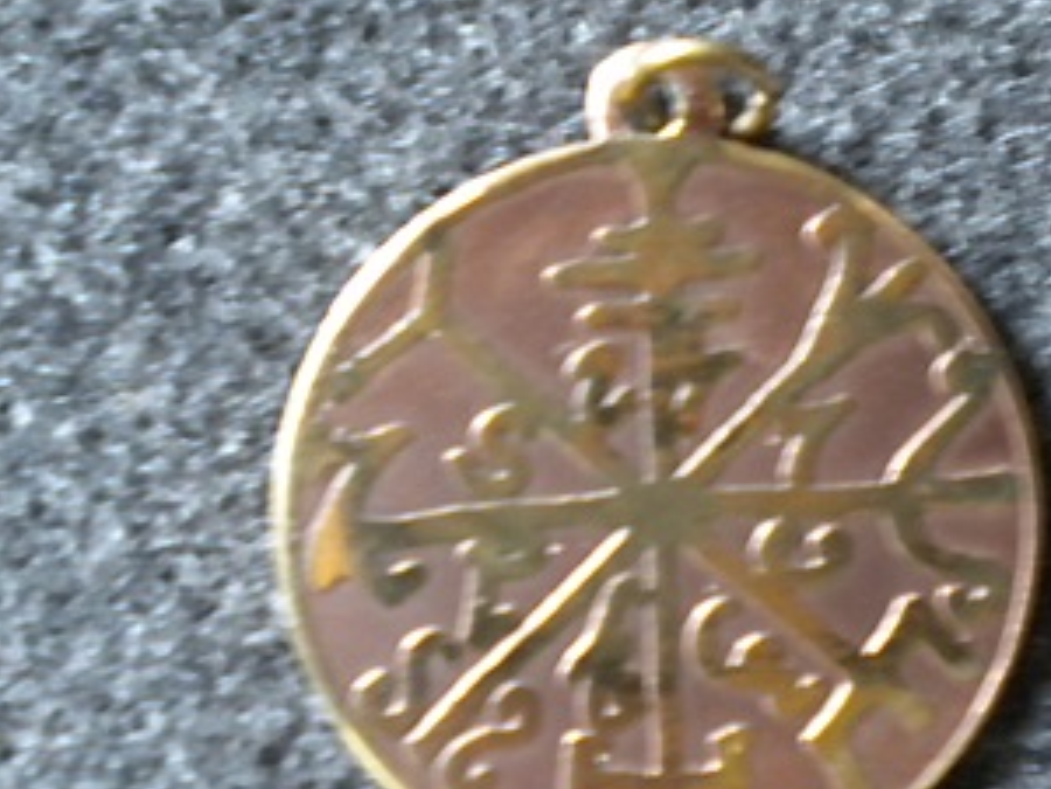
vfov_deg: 18.0
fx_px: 2490
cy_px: 403
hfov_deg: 23.7
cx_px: 711
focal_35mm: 82
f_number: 3.5
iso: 400
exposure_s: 1/15
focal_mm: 7.4
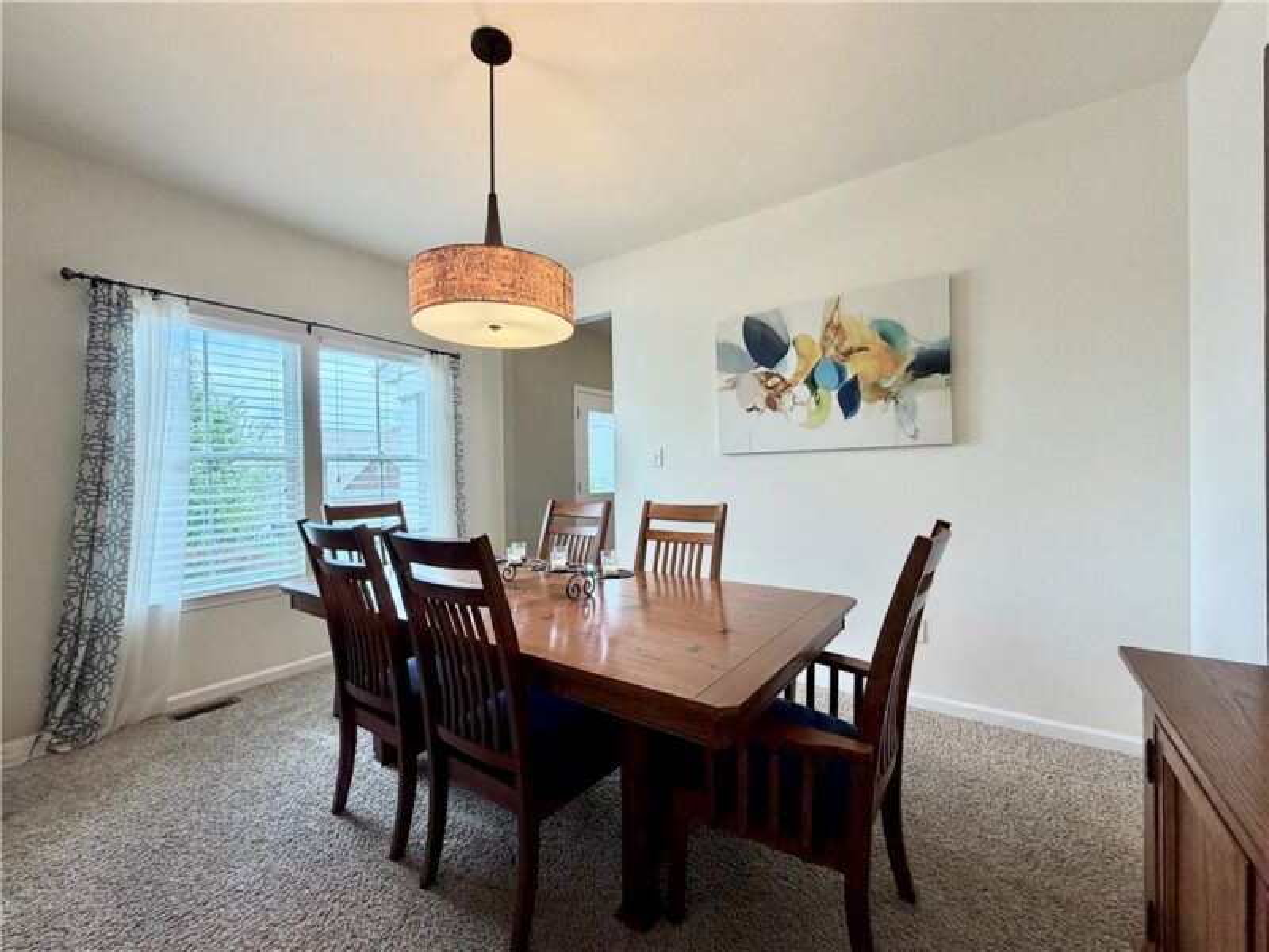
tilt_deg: +0.0
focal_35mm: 14
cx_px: 634
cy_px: 476
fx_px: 513
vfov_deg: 85.7
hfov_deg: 102.1
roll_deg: +1.2
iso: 250
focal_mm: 2.22
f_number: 2.2
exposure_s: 1/120
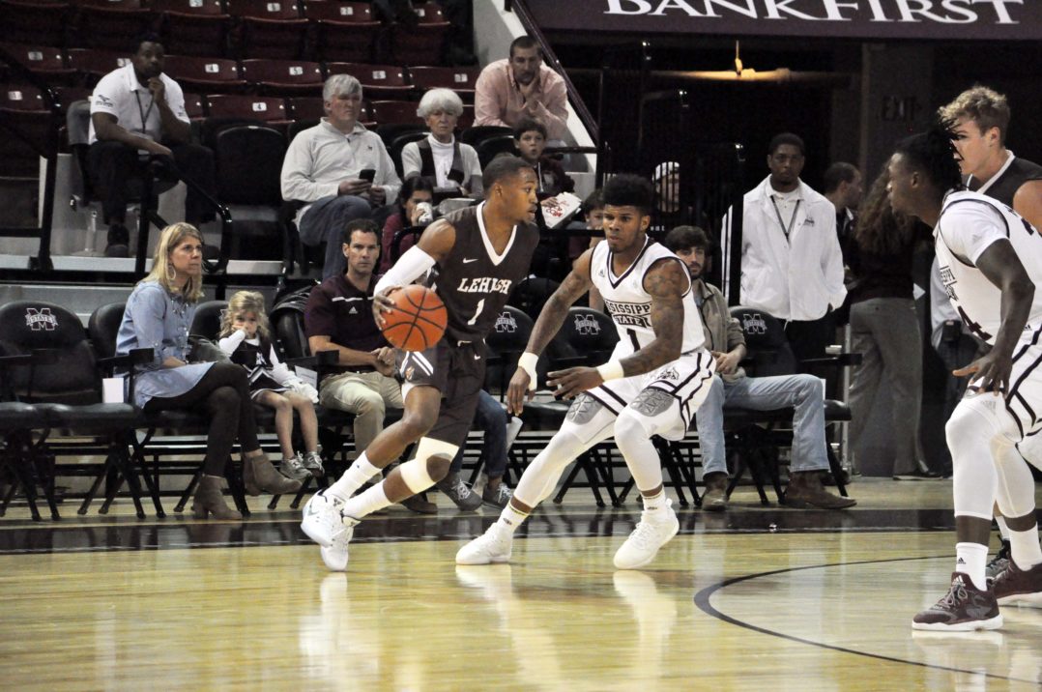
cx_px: 521
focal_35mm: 195
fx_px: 5637
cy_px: 346
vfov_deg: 7.0
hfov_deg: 10.6
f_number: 4.8
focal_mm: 130
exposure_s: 1/640
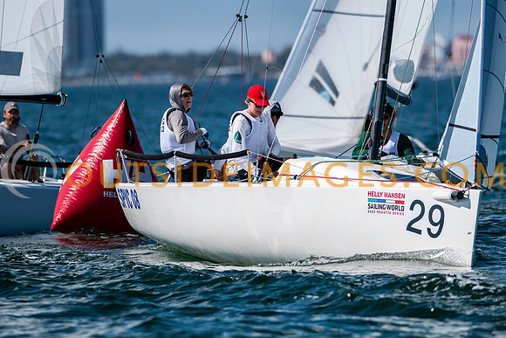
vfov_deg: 3.1
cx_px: 253
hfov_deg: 4.6
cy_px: 169
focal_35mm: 450
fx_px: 6326
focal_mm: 300
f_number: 5
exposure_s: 1/4000
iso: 200
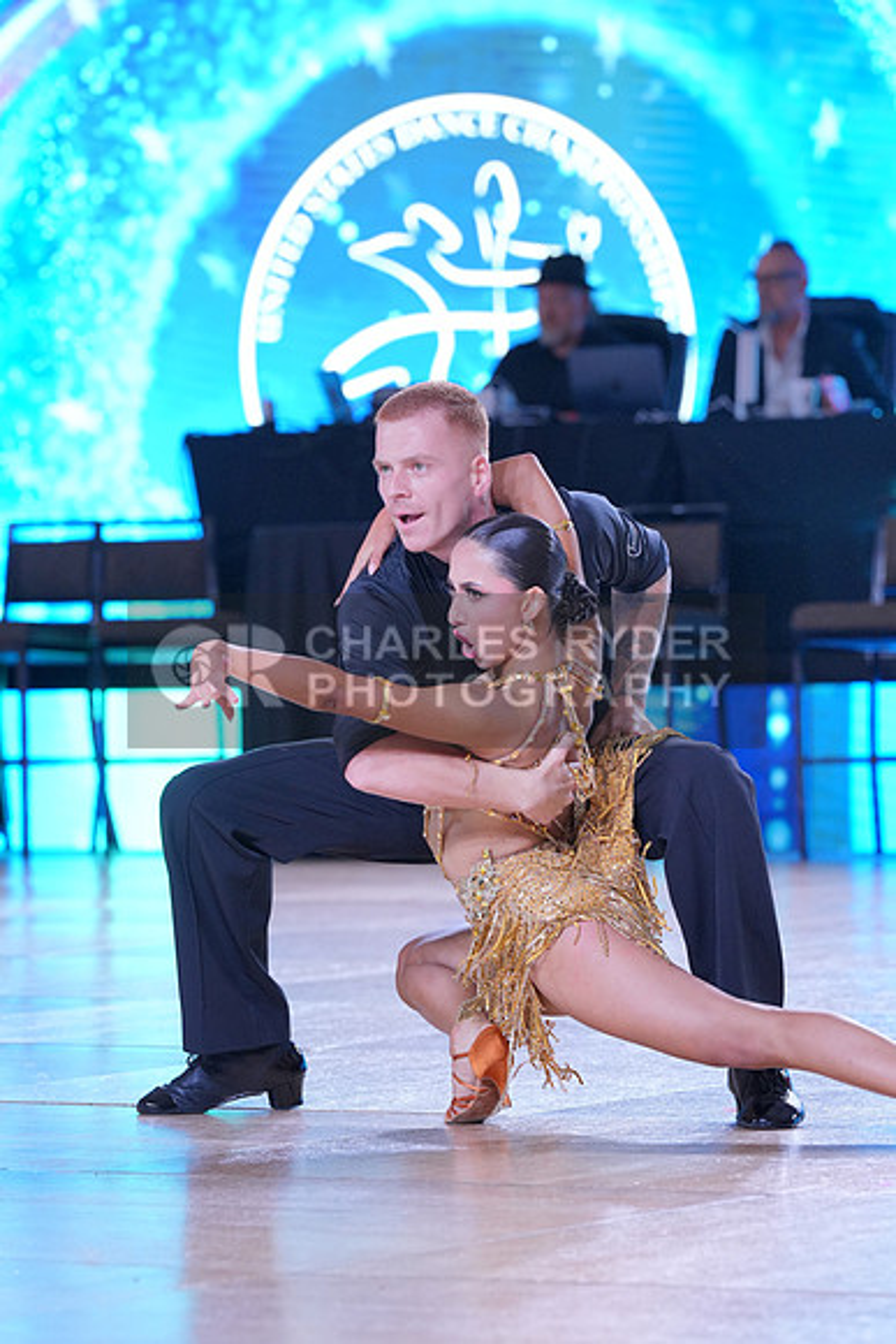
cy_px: 672
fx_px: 7126
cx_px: 448
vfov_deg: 10.8
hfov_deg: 7.2
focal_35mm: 191
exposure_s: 1/400
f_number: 5.6
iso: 2500
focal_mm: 191
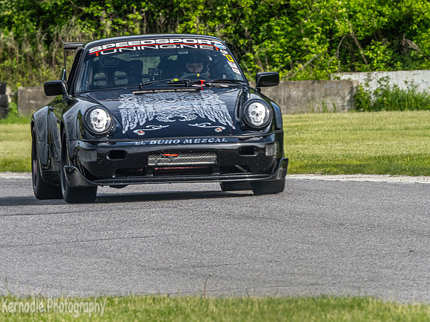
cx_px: 177
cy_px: 151
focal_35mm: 1008
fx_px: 12521
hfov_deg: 2.0
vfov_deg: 1.5
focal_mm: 420
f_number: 16
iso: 400
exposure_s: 1/250
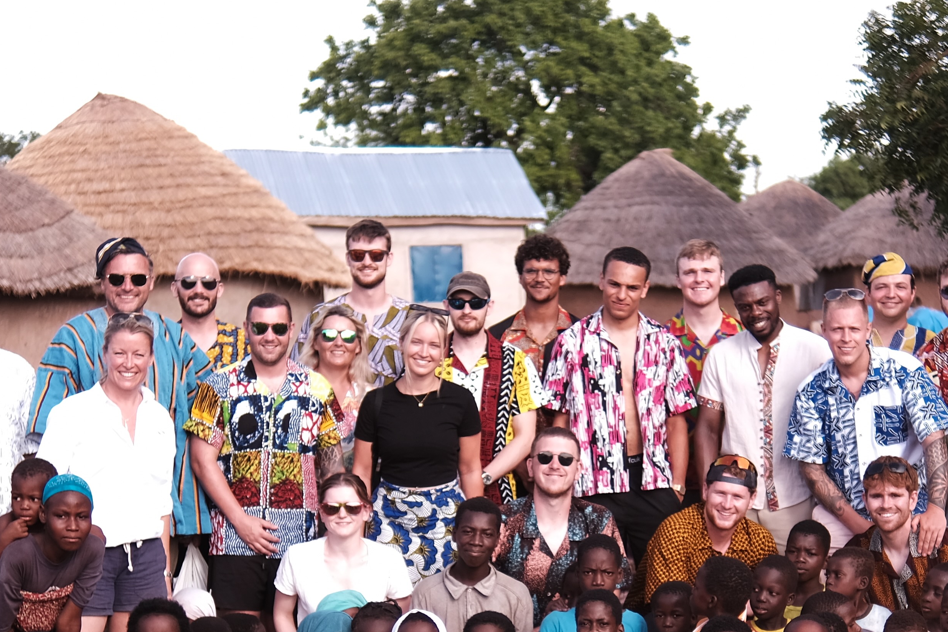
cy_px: 557
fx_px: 2238
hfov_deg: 23.9
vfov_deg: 15.9
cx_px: 557
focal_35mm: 85
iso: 100
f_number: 1.4
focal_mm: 23
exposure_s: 1/2500
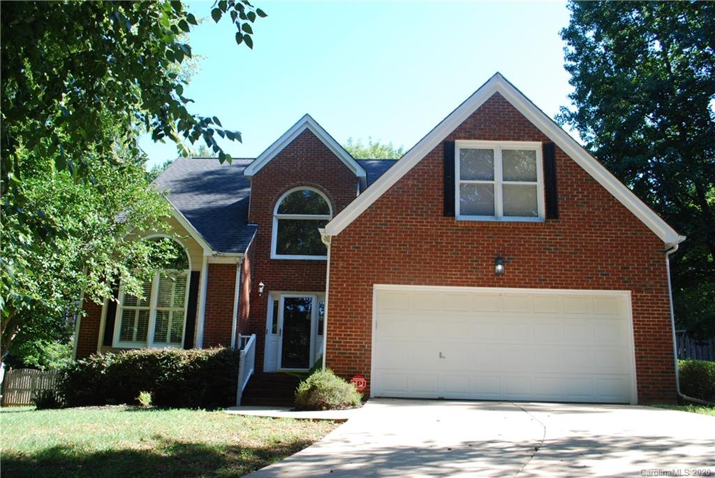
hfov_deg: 61.9
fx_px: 596
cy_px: 239
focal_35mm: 30
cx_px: 358
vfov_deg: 43.7
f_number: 5.6
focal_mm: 20
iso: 180
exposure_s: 1/125
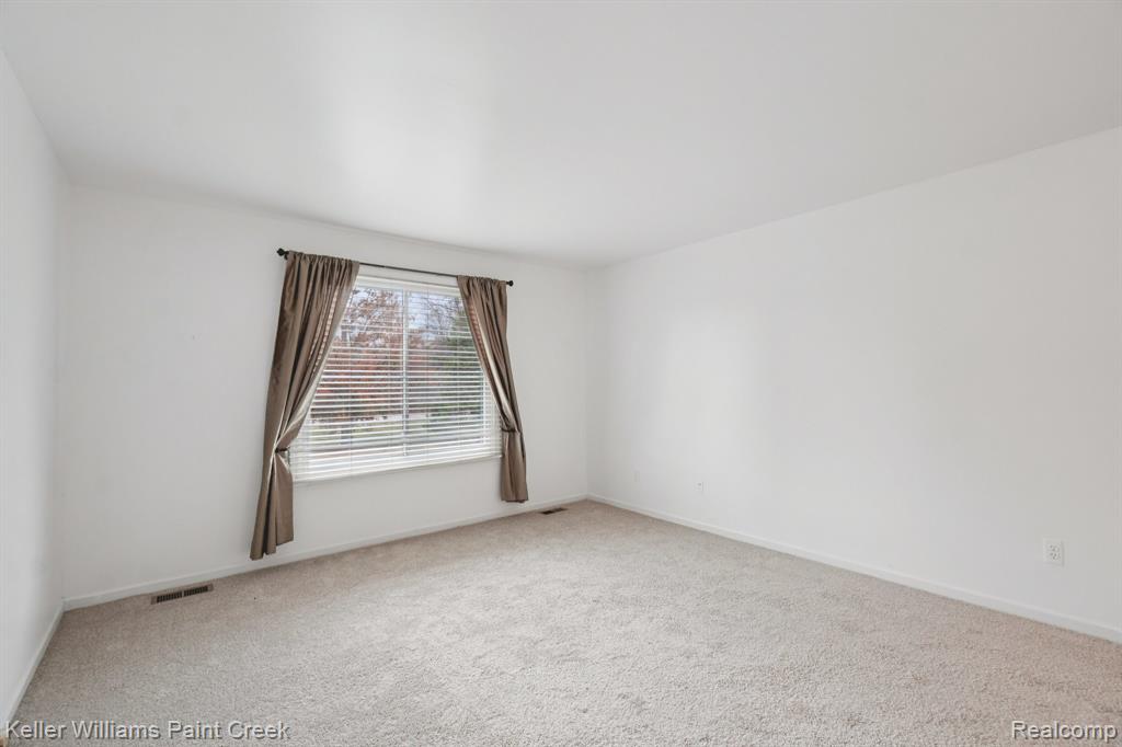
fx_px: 467
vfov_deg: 77.3
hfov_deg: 100.4
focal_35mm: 15
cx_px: 561
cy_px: 374
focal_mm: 10
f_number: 8
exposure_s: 1/15
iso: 400
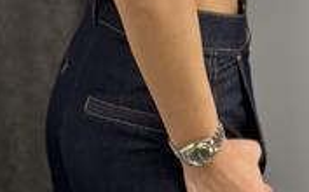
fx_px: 1001
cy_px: -114
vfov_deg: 10.5
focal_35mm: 119
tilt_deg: -27.0
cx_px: 178
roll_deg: -1.6
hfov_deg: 17.5
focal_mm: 6.86
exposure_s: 1/100
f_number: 1.78
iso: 125
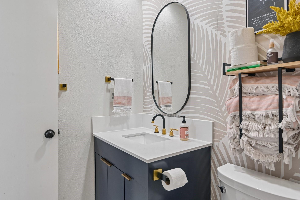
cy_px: 99
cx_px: 152
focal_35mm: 21
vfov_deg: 59.5
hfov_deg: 81.2
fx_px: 175
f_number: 8
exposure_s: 1/5
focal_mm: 20
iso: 400
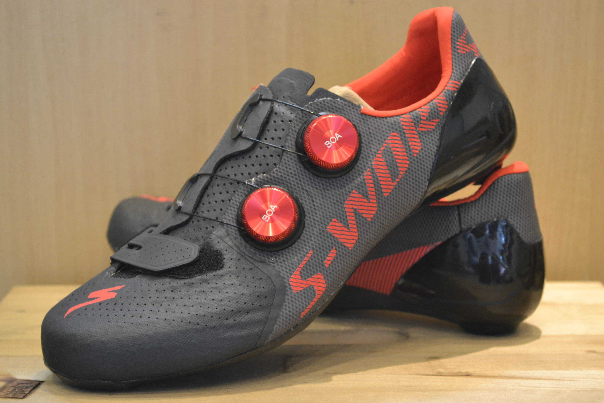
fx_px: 1309
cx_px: 302
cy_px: 202
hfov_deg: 26.0
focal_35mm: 78
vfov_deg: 17.5
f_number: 5.6
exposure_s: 1/15
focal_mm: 52
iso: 1400
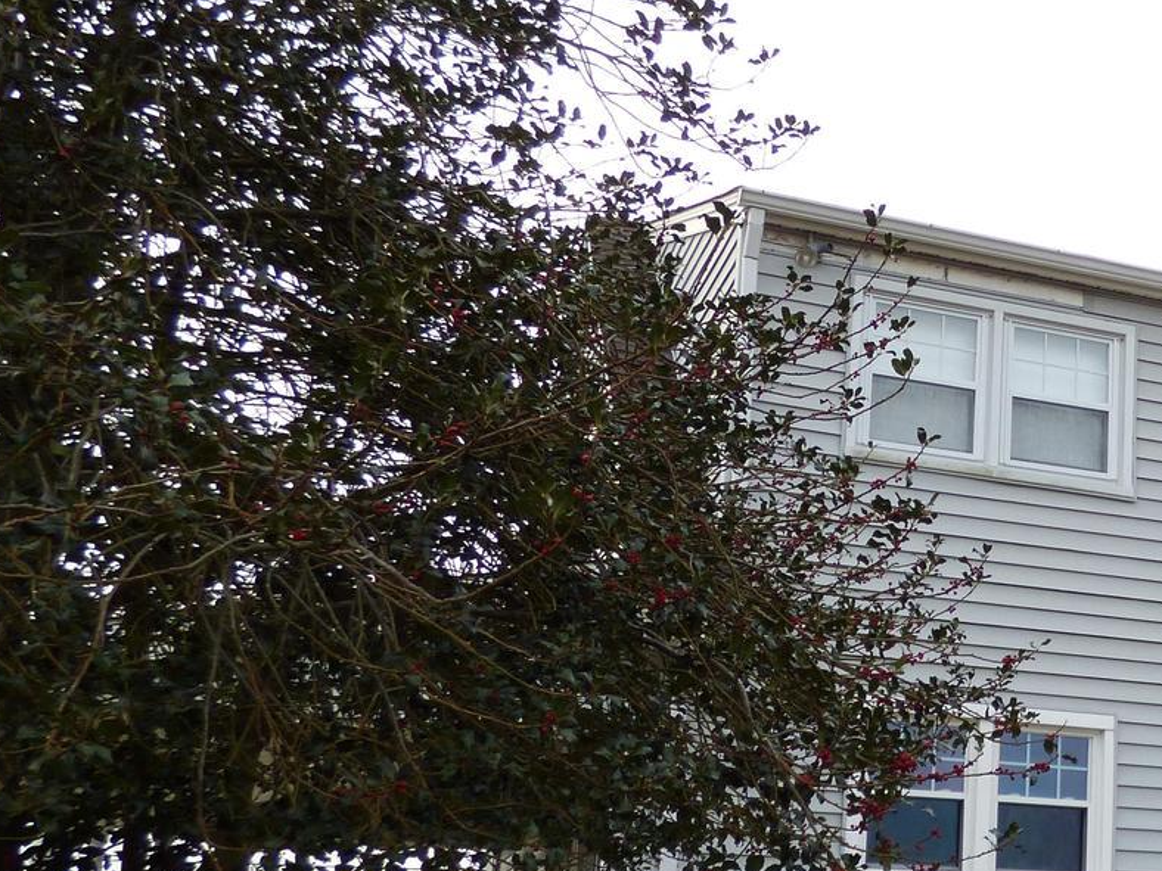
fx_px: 1746
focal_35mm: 52
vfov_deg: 27.7
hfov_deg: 32.9
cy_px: 634
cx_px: 1231
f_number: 2.8
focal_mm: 3.58
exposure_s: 1/400
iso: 100
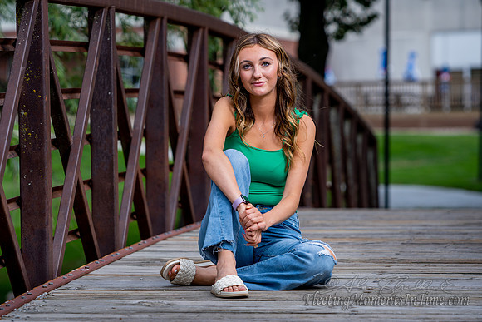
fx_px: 1808
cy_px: 161
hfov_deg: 15.2
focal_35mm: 135
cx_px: 241
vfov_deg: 10.2
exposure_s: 1/200
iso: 100
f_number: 4
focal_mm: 135
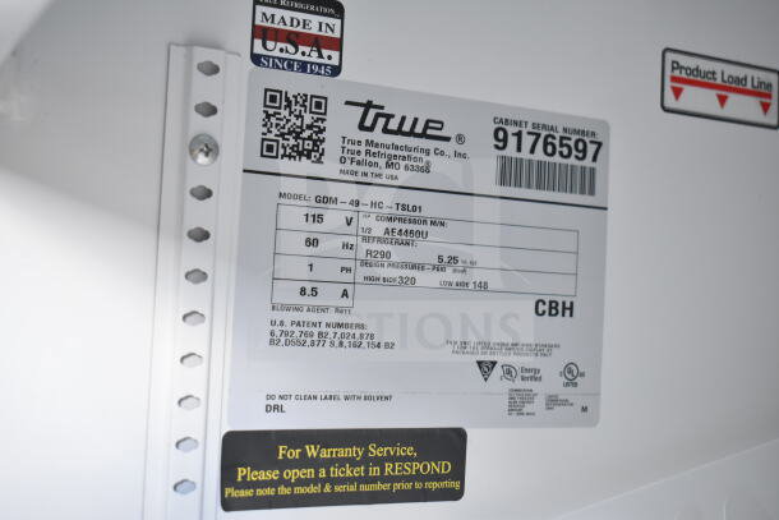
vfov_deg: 28.1
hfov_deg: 41.1
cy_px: 260
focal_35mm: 48
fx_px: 1039
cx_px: 390
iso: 1600
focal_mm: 32
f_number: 4.5
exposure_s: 1/60
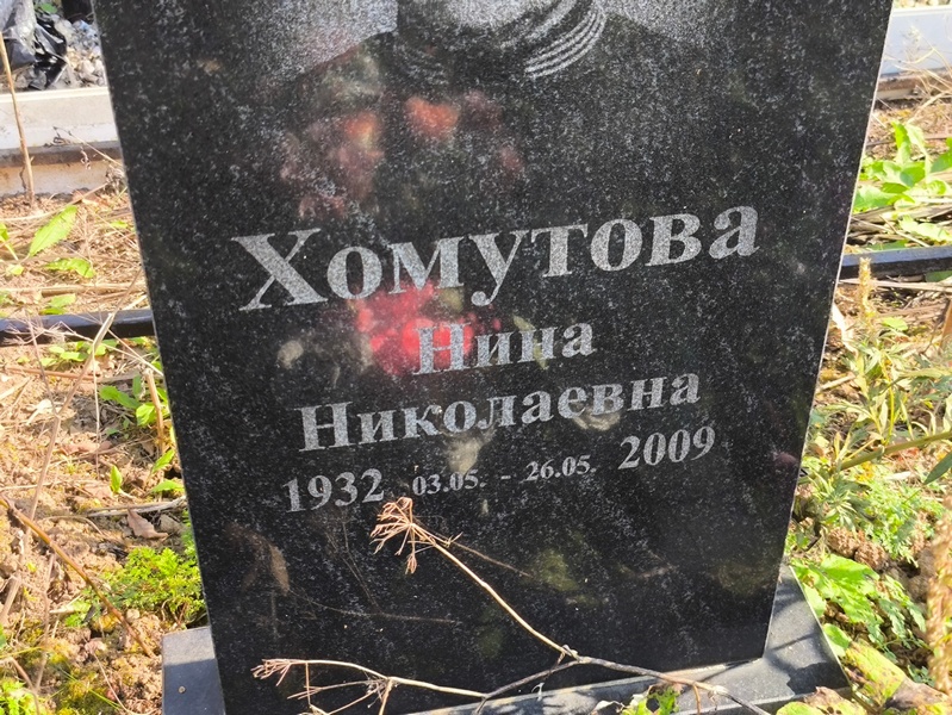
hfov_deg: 38.2
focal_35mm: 50
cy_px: 358
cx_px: 476
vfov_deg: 29.1
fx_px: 1376
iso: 50
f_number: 1.7
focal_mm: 4.71
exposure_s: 1/253
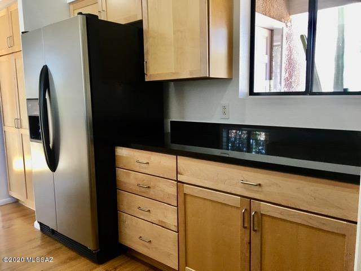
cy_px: 136
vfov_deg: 48.2
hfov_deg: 61.7
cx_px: 180
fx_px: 302
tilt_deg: -7.7
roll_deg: +0.8
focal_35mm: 29
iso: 40
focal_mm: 4.15
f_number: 2.2
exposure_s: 1/30
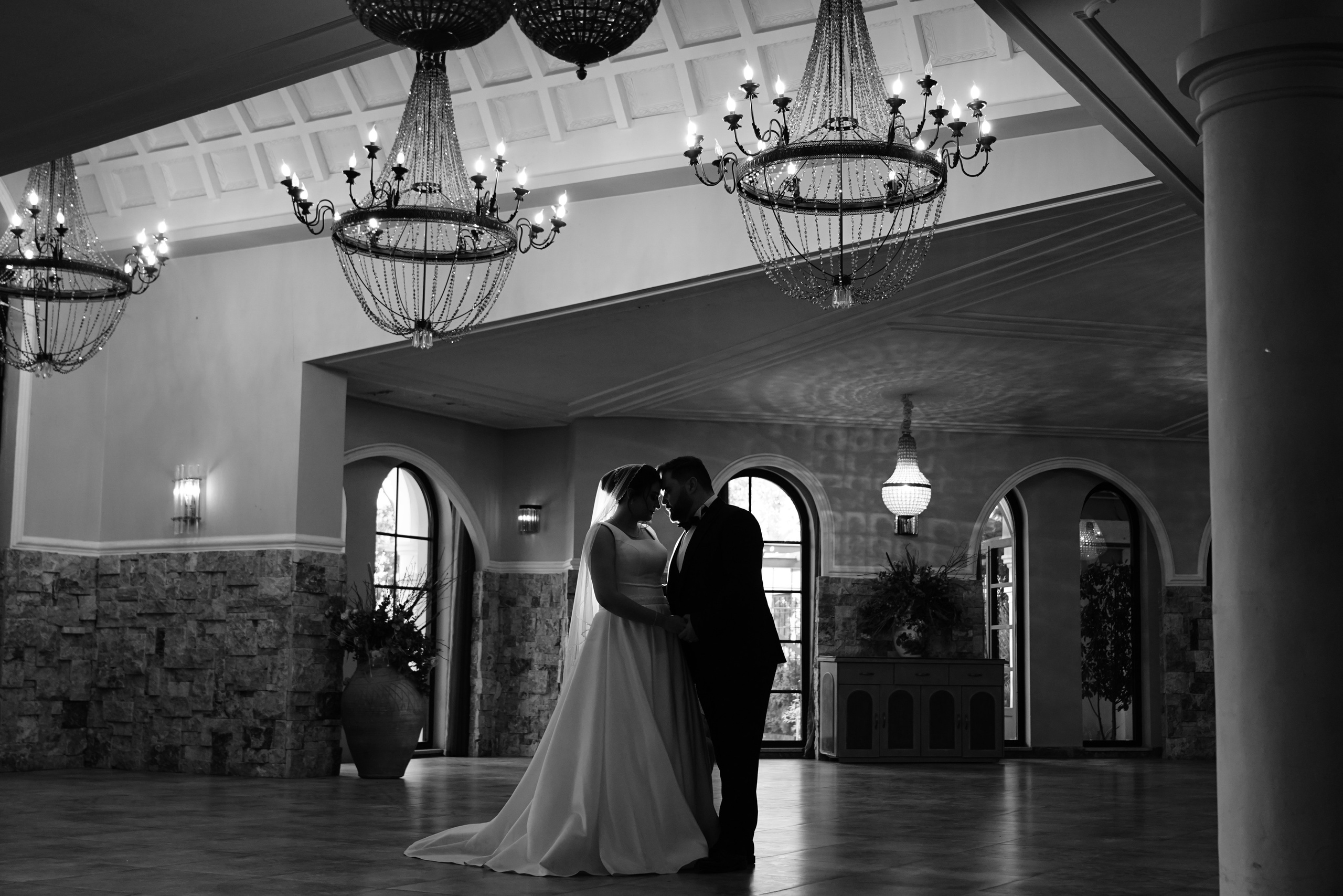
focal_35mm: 45
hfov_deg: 43.6
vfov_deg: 29.9
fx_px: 1679
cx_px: 672
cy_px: 448
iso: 2000
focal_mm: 45
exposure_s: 1/160
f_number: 4
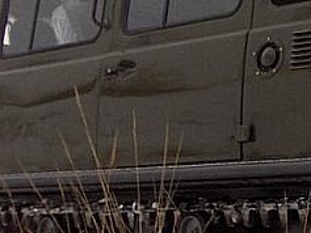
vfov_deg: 12.6
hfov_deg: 15.7
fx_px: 1061
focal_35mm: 118
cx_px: 421
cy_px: 99
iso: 126
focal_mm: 5.8
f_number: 2.6
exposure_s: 1/224
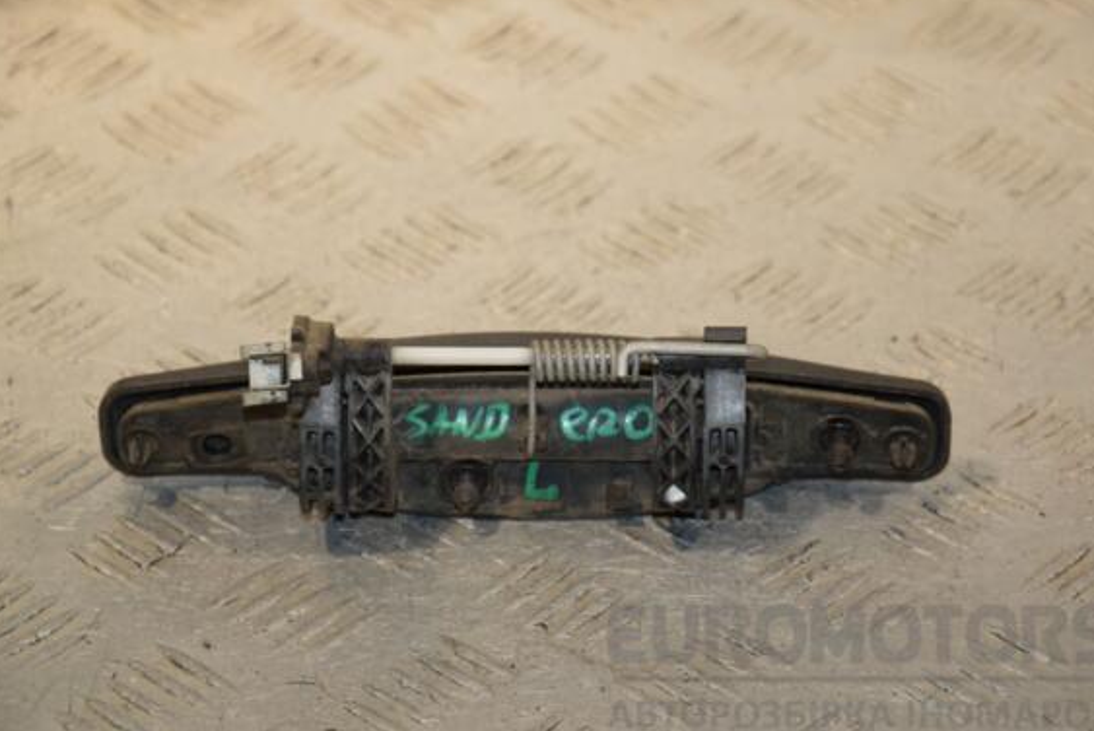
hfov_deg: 14.0
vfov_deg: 9.3
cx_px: 571
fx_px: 4469
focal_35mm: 147
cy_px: 375
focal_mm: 92
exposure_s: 1/200
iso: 800
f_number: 6.3
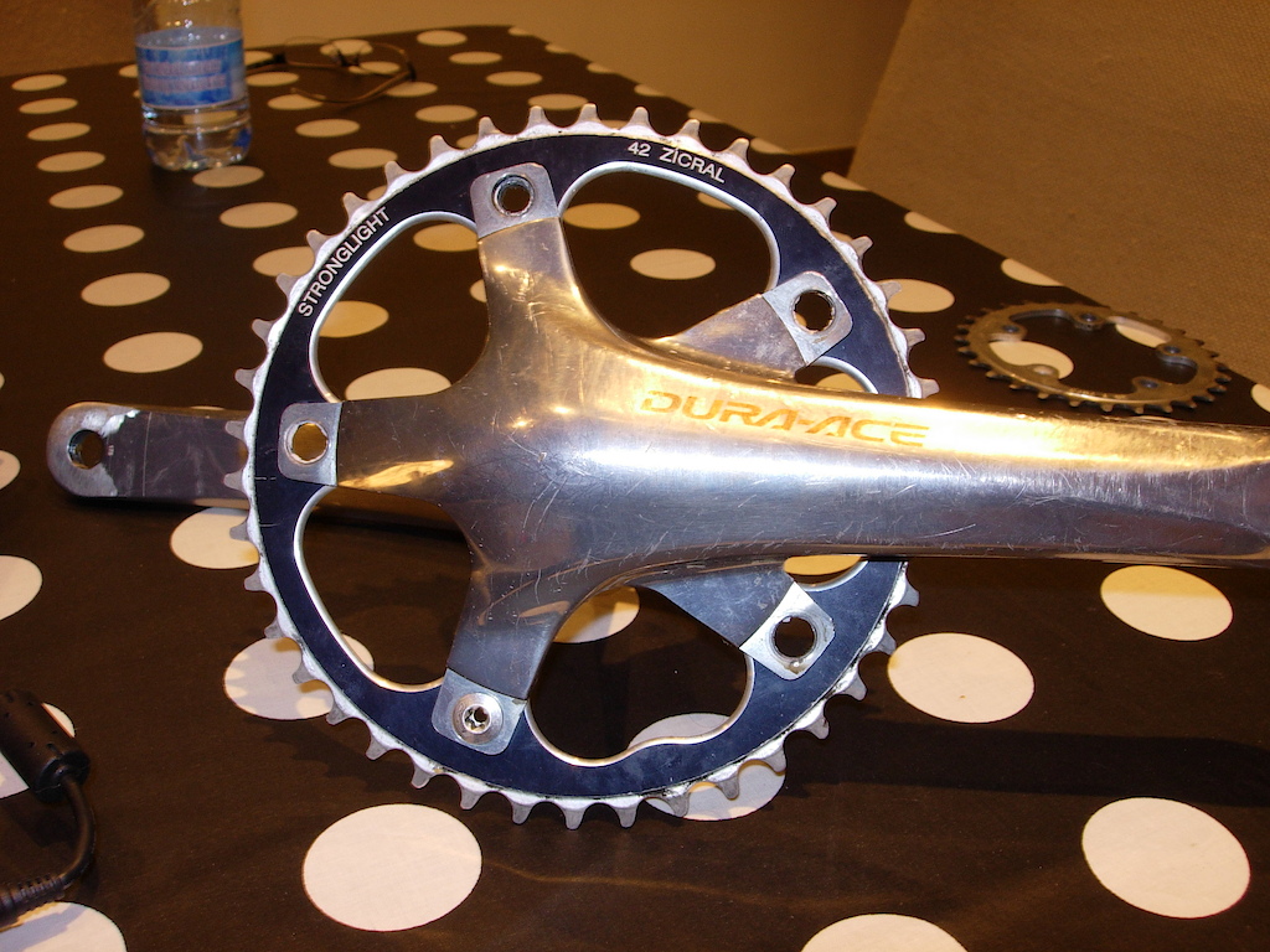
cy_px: 476
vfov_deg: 37.7
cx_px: 635
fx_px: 1394
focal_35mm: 38
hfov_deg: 49.0
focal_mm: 7.8
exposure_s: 1/3.7
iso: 79
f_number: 4.8
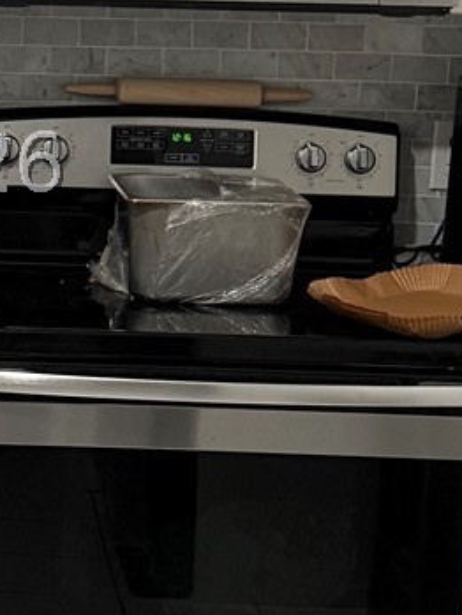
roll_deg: -1.4
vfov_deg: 17.8
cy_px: 164
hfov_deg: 13.2
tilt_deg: -8.6
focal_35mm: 110
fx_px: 1956
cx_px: -41
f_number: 1.78
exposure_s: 1/60
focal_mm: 6.76
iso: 320
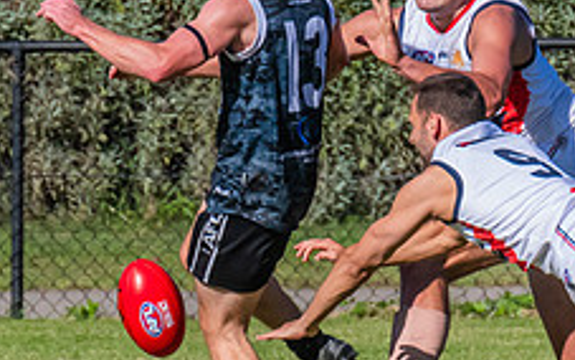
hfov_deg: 0.9
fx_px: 36286
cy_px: 256
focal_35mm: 2315
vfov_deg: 0.6
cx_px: 317
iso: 1600
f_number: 14
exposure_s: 1/1600
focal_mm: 600
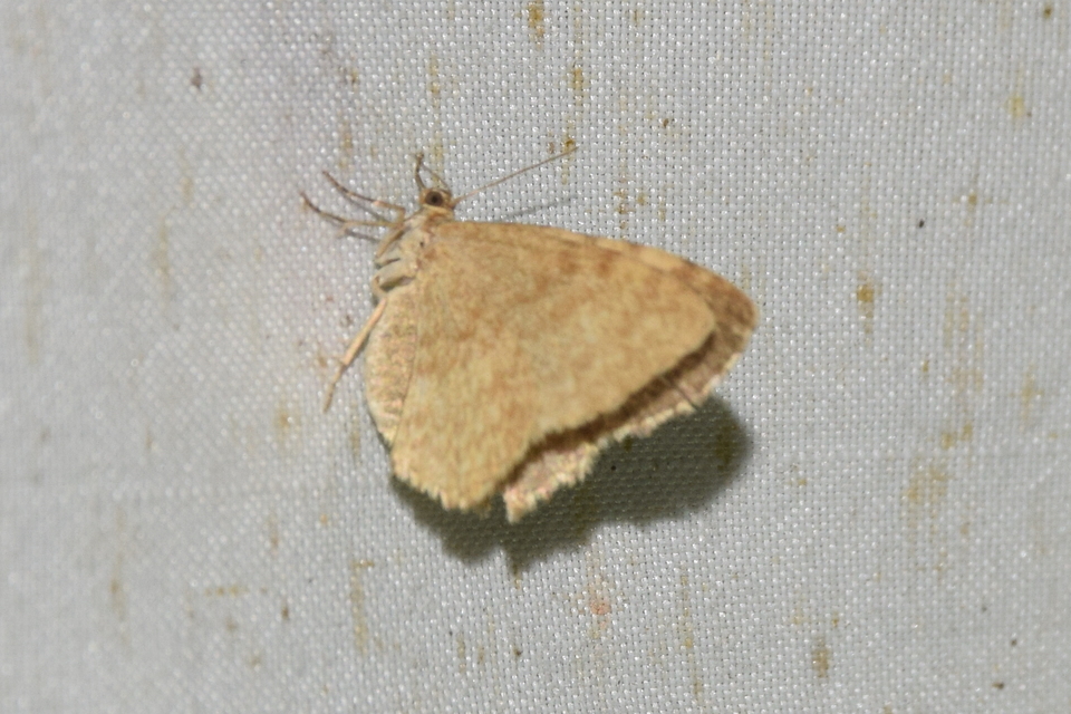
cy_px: 357
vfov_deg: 6.5
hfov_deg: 9.8
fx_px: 6247
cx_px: 536
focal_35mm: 210
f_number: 16
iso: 400
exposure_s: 1/160
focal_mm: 140
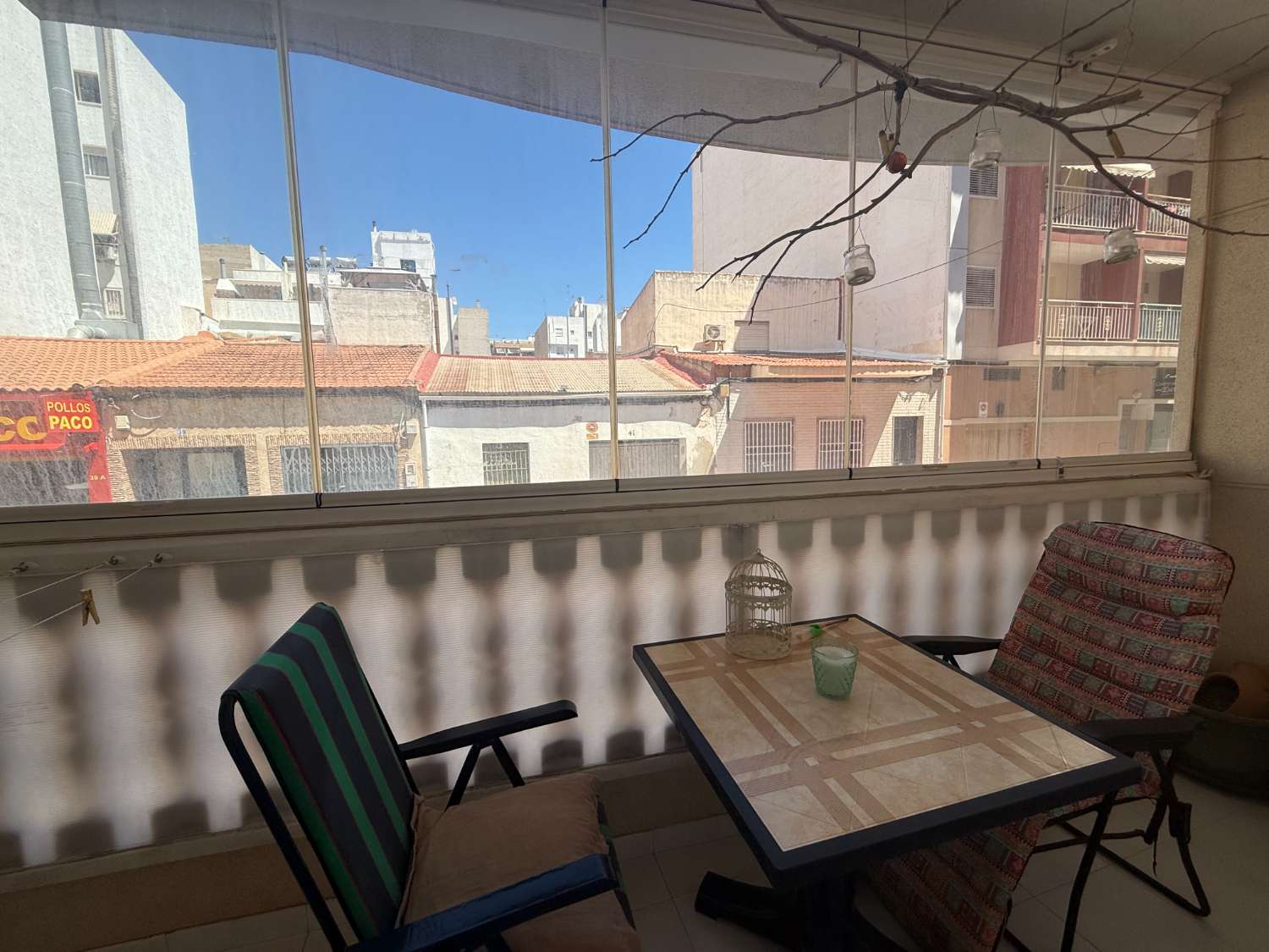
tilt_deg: -5.1
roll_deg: +1.2
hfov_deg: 102.1
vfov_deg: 85.7
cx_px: 634
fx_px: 513
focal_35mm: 14
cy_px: 476
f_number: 2.2
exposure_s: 1/1211
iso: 50
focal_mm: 2.22
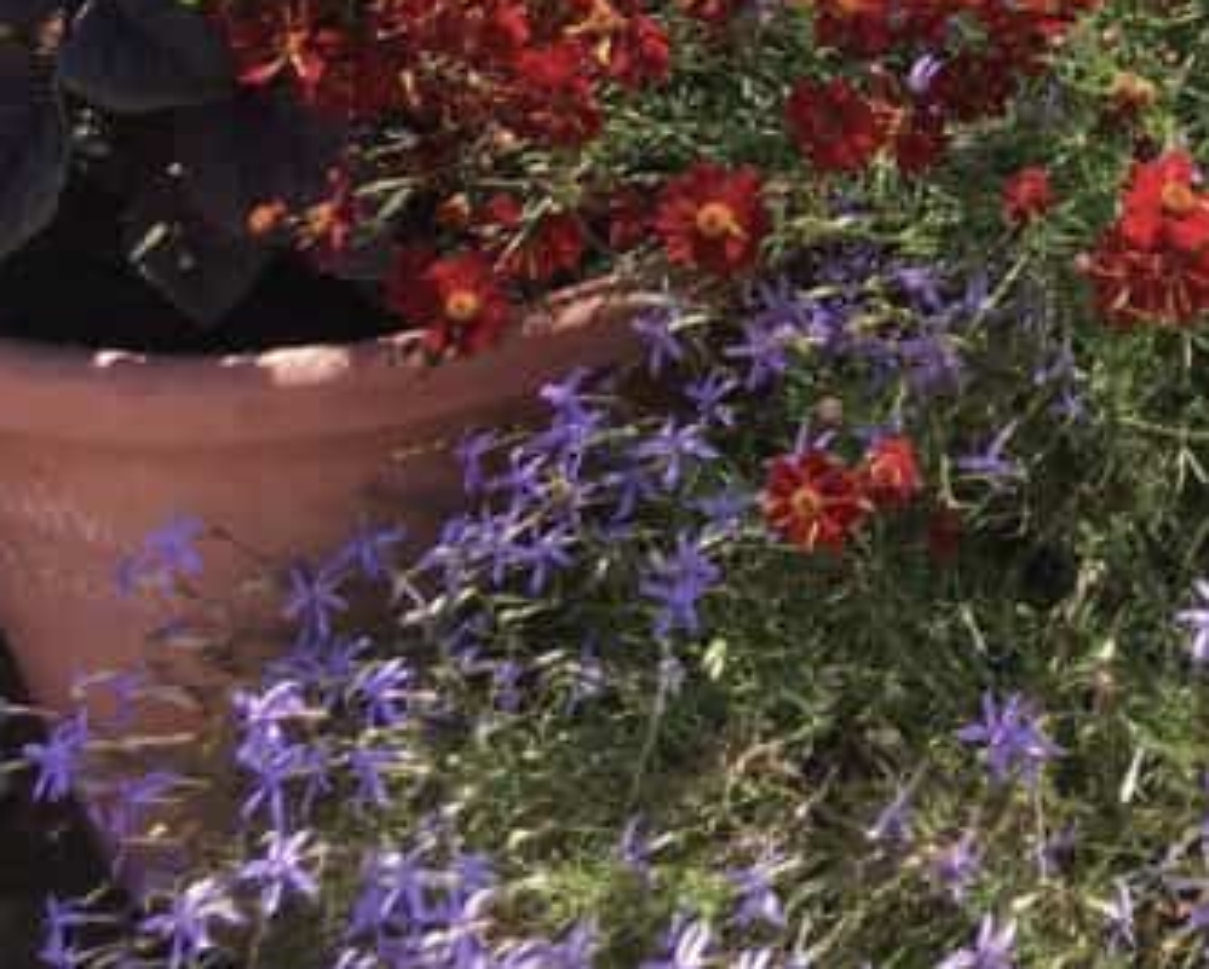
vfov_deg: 16.9
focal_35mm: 87
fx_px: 3116
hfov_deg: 19.8
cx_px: 1656
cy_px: -214
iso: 25
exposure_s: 1/490
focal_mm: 4.15
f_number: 2.2
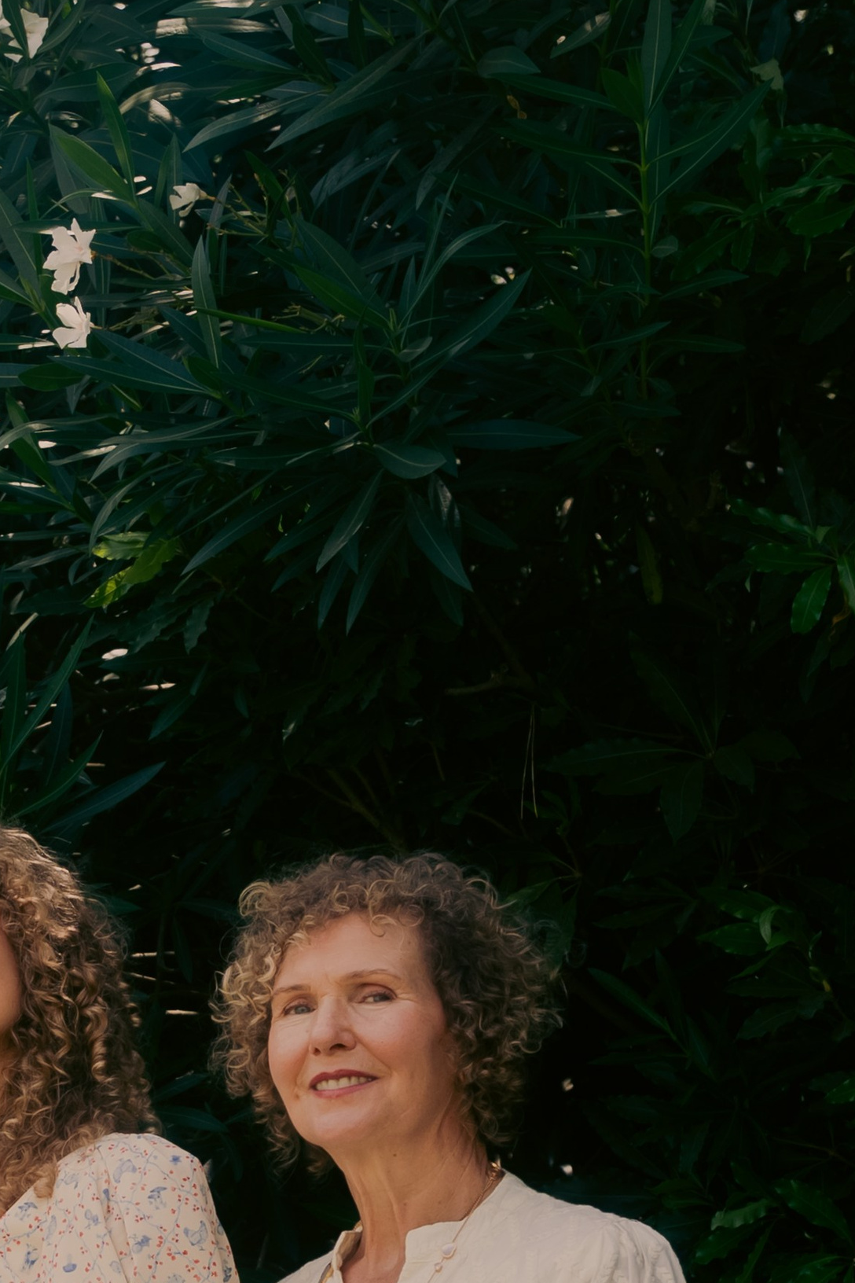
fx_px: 4275
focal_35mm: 120
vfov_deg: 16.8
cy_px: 1195
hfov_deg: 11.3
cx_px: -70
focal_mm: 34
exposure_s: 1/320
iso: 160
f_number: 4
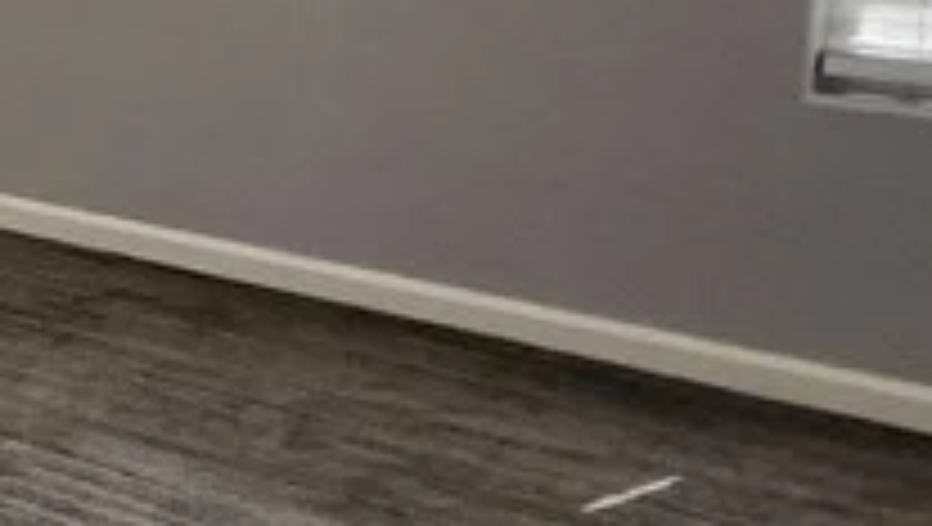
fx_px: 1732
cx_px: -576
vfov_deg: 16.8
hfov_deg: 22.6
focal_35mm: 70
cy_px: -45
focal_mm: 1.7
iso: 160
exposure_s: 1/60
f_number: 2.2
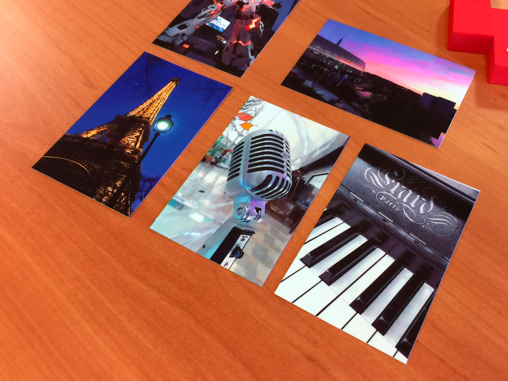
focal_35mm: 37
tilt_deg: -54.0
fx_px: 543
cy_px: 156
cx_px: 294
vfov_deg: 38.5
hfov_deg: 49.9
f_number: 2.2
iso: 40
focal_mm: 4.15
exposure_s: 1/17
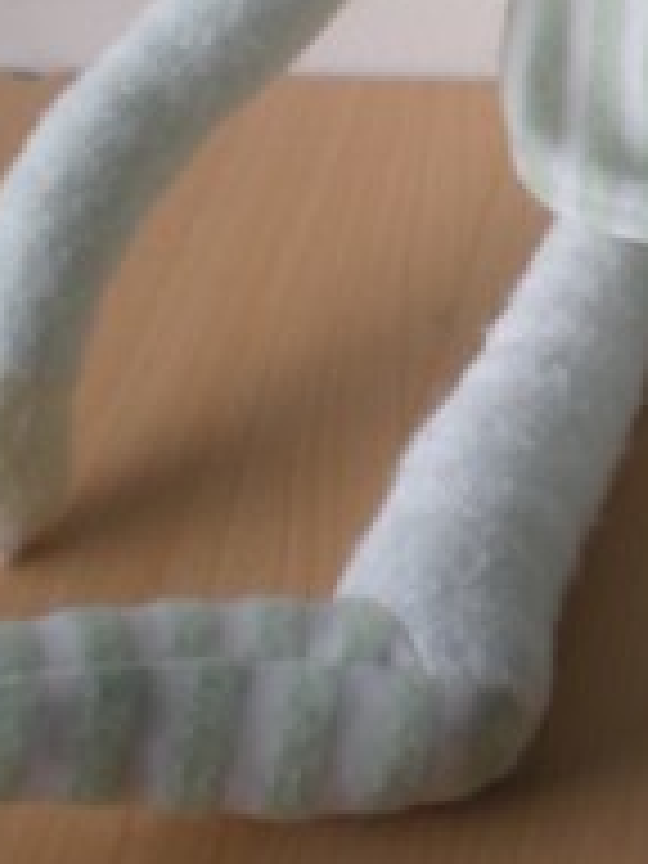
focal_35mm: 103
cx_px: 711
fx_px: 2571
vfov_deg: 18.4
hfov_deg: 14.1
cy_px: -81
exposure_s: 1/61.8
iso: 101
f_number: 3.1
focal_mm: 6.3
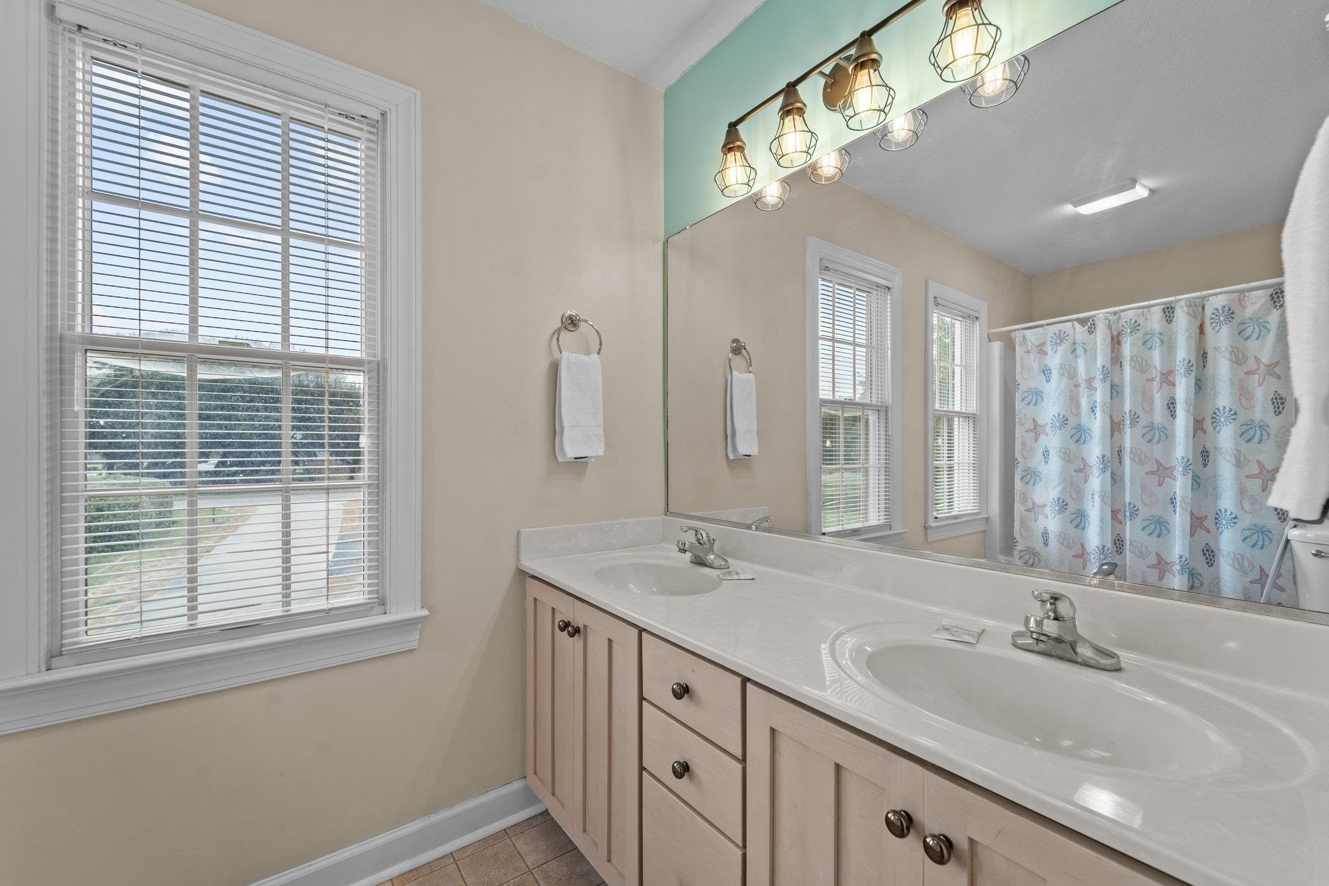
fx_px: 517
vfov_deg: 81.2
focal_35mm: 14
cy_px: 443
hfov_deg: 104.3
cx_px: 664
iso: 100
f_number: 8
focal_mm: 14
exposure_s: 1/2
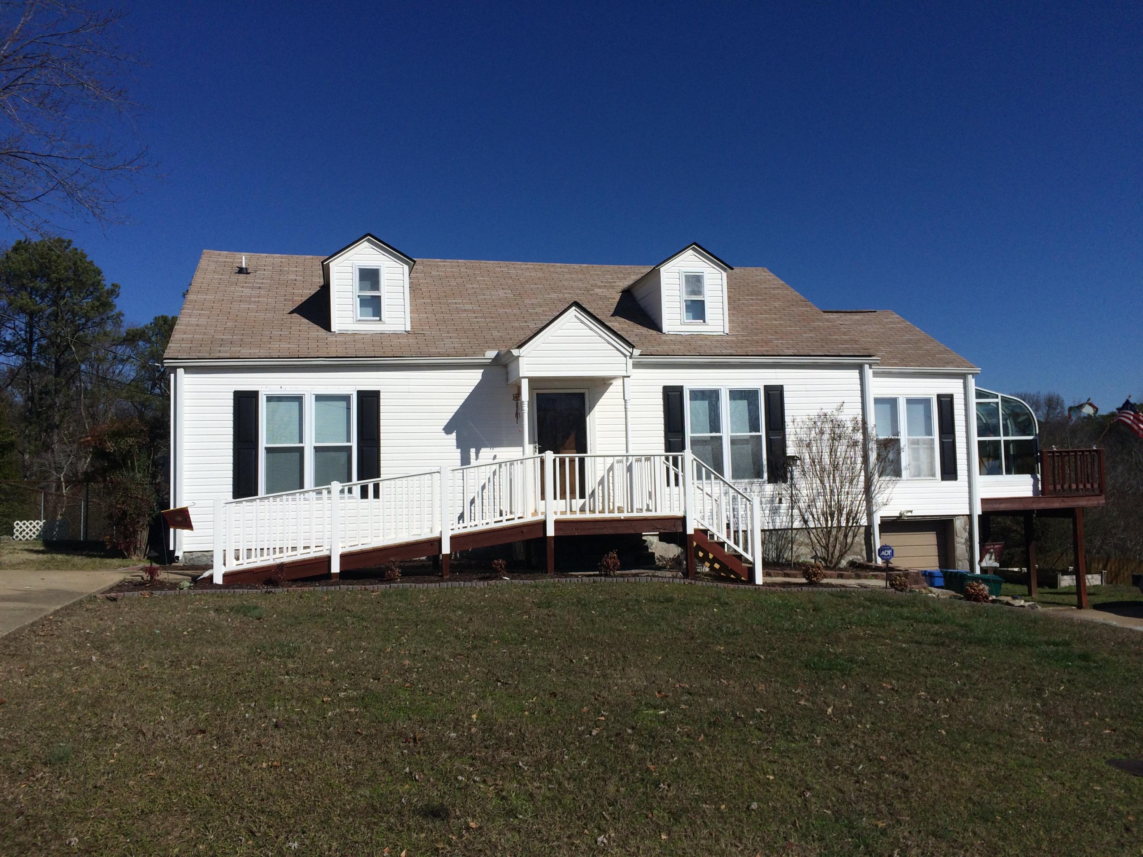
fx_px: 958
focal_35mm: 29
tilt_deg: +2.9
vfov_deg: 48.2
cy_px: 428
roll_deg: +1.9
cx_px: 572
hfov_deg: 61.7
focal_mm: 4.15
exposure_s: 1/6849
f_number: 2.2
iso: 40
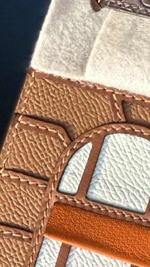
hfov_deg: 3.0
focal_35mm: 398
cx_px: 331
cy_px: 126
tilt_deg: -57.7
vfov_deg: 5.4
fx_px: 2815
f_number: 2.8
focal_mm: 9
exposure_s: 1/100
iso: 125
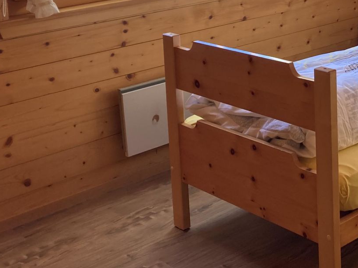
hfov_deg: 25.6
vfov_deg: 20.2
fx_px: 724
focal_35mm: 70
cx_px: 403
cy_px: -11
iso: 40
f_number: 1.8
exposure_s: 1/121
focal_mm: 3.99
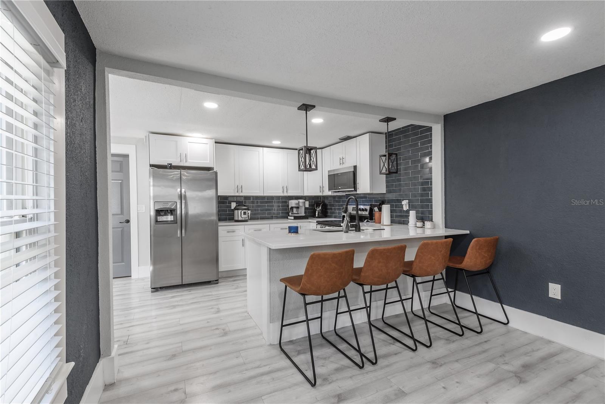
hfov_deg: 96.7
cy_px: 202
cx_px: 302
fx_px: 269
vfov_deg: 73.8
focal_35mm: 16
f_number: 10
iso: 320
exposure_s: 1/13
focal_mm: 16
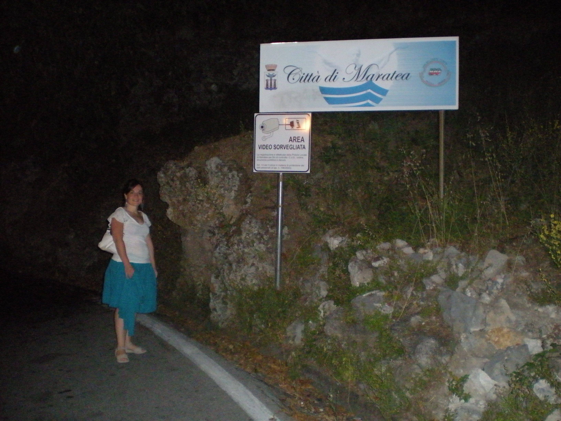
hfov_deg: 49.0
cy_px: 210
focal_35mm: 38
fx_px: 616
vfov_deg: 37.7
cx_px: 280
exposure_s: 1/60
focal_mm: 6.3
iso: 800
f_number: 3.1
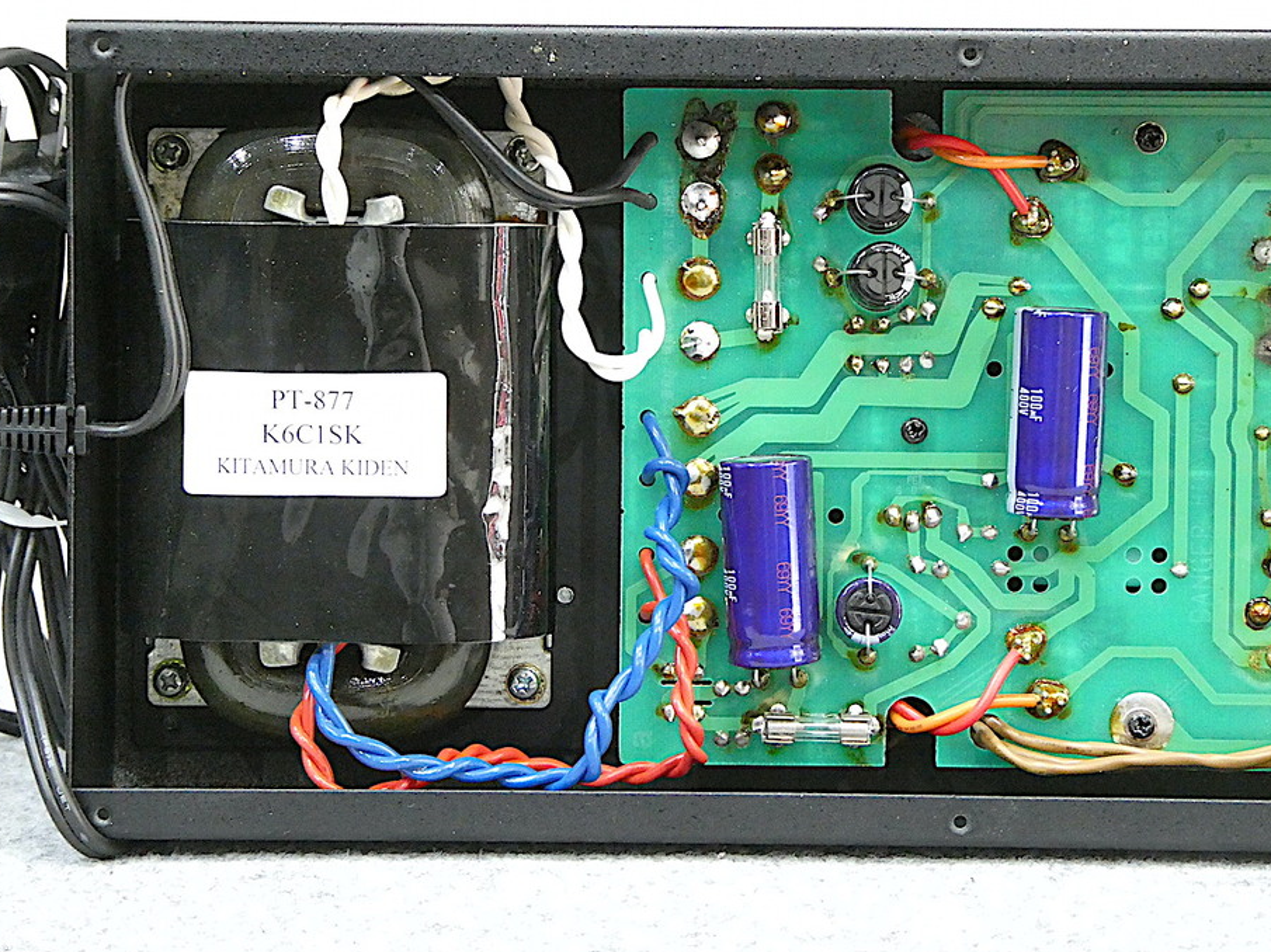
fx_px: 3817
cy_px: 456
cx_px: 653
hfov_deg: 18.9
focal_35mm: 104
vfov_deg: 14.2
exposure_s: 1/30
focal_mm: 17.5
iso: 1600
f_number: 5
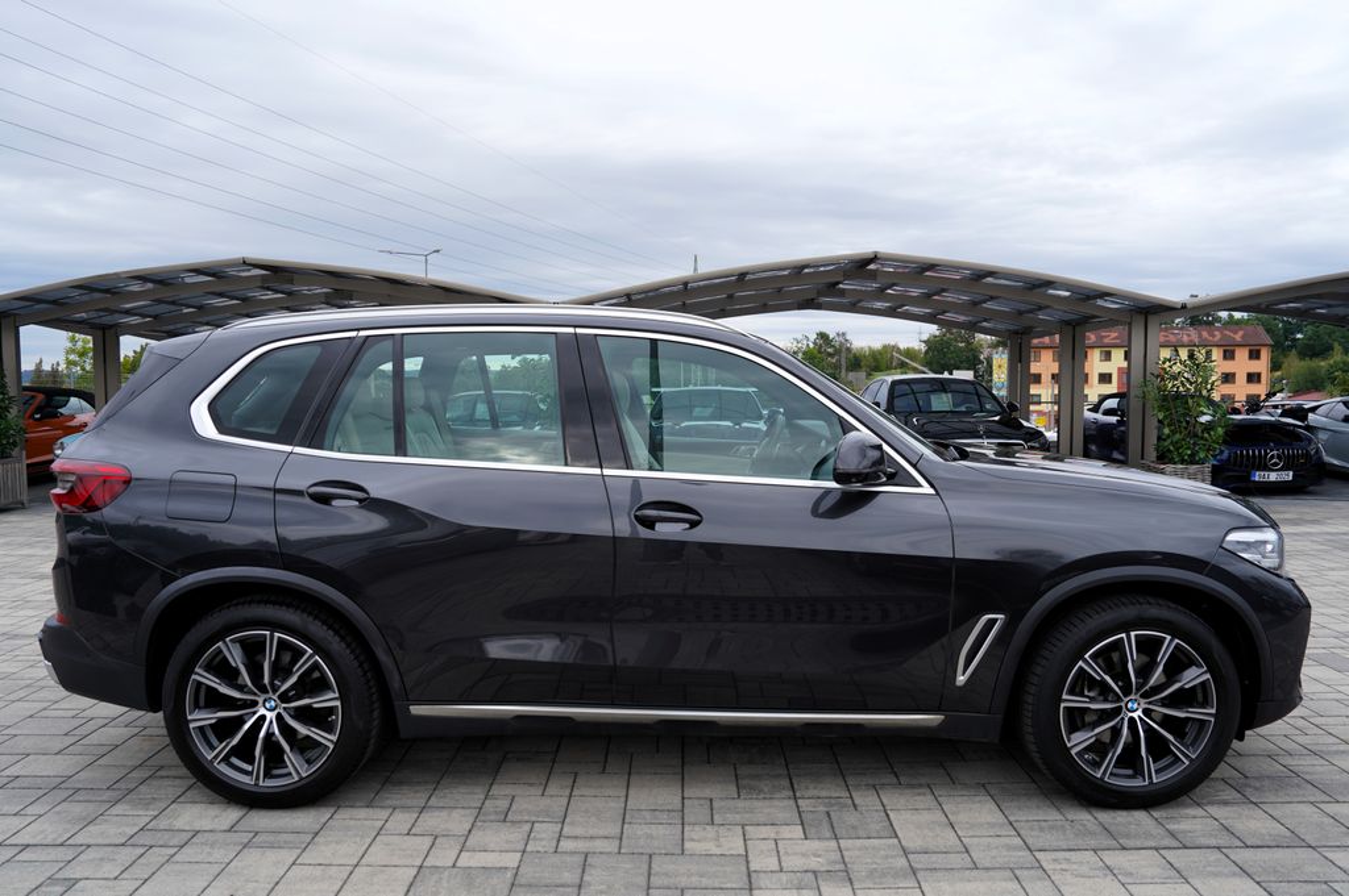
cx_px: 674
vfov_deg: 53.1
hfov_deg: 73.8
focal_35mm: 24
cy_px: 448
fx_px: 899
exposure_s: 1/60
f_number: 4.5
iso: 100
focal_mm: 24
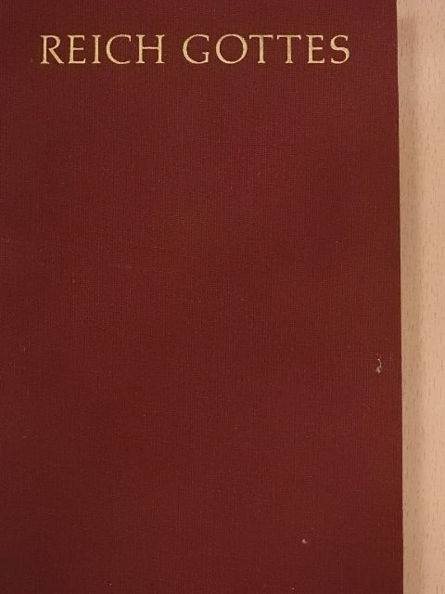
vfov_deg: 38.2
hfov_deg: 29.1
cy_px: 297
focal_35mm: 50
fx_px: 857
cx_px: 222
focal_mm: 9
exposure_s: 1/80
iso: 1600
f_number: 4
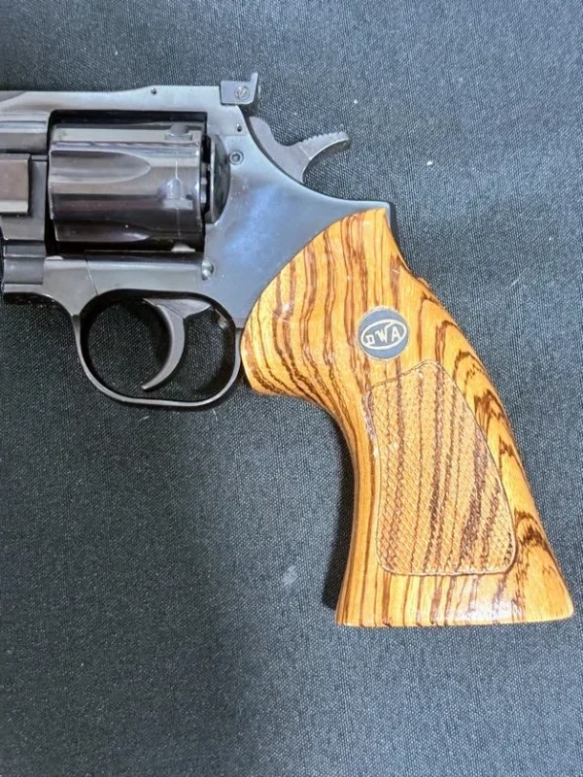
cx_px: 292
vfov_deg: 36.8
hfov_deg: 28.0
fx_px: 1168
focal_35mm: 52
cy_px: 388
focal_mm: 5.96
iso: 320
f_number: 1.6
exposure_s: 1/30
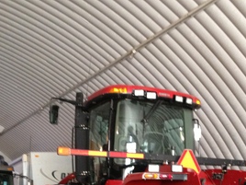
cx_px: 176
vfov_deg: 20.1
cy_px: 187
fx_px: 505
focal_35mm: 71
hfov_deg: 27.1
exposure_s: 1/20
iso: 250
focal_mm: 4.28
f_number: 2.4
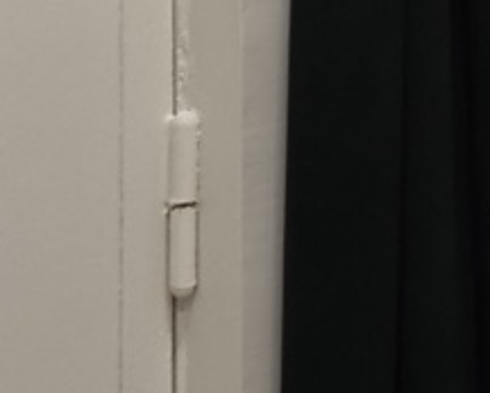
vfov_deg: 7.1
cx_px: 1225
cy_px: -402
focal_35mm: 210
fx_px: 3047
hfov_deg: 8.3
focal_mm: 4.22
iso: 64
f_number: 1.8
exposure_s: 1/50
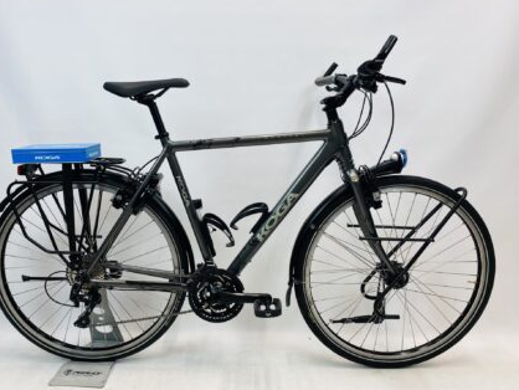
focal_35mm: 28
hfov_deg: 63.4
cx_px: 247
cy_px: 184
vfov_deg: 49.8
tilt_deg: -8.0
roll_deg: -0.6
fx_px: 420
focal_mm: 4.25
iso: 50
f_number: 1.8
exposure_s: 1/100
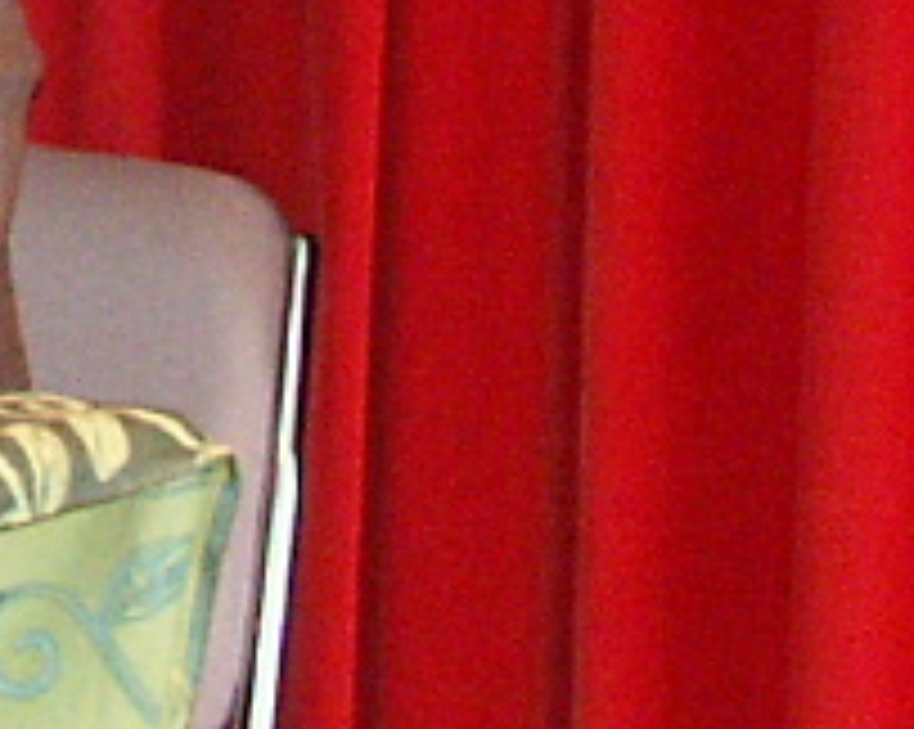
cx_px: -873
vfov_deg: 4.4
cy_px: -963
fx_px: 9351
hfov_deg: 5.5
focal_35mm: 346
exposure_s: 1/45
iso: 200
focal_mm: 11.75
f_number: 3.5
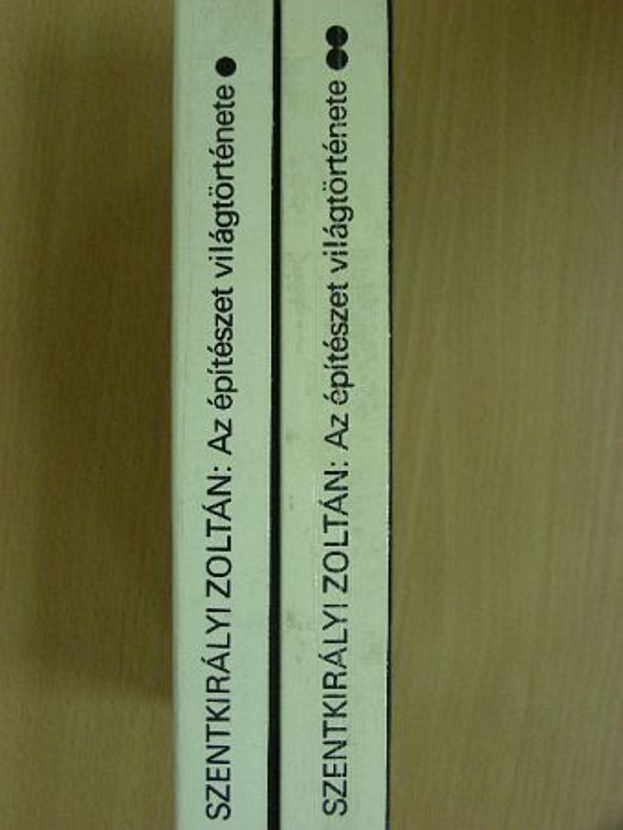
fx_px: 1271
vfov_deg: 36.2
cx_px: 312
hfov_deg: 27.5
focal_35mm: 53
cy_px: 415
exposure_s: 1/30
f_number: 3.5
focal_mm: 8.8
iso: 191
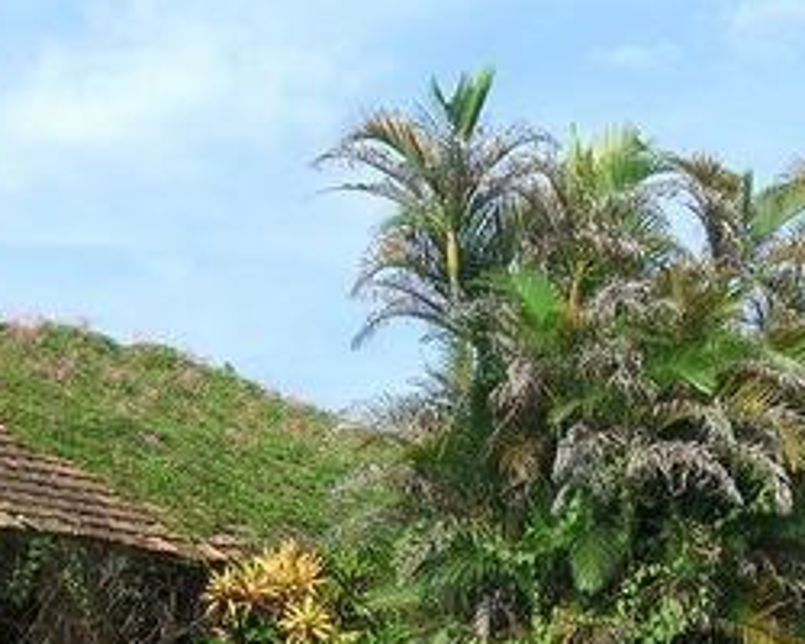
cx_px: 522
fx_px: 2263
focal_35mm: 95
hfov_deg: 20.1
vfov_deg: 16.0
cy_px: 586
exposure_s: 1/400
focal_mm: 7.9
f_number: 4
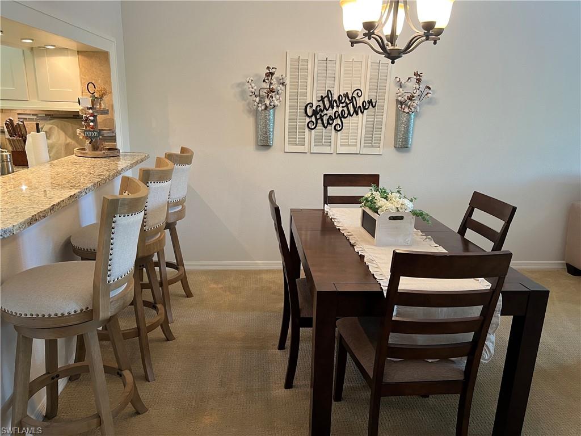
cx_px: 290
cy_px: 218
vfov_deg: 53.1
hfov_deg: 67.3
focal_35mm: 26
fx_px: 436
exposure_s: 1/60
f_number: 1.5
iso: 160
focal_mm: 5.7
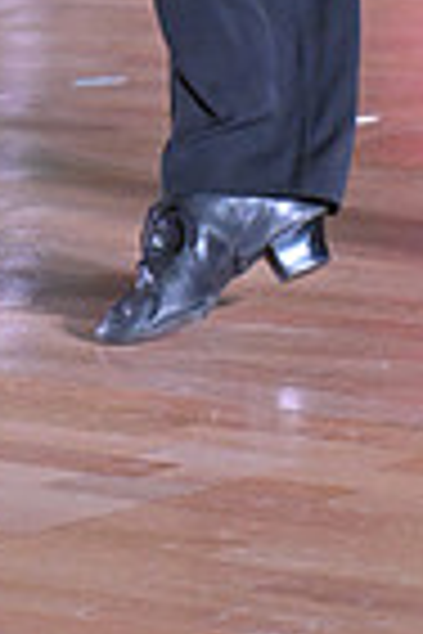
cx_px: -277
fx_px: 6662
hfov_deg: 3.6
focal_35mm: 378
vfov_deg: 5.4
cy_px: -594
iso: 5000
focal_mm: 92
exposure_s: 1/400
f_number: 5
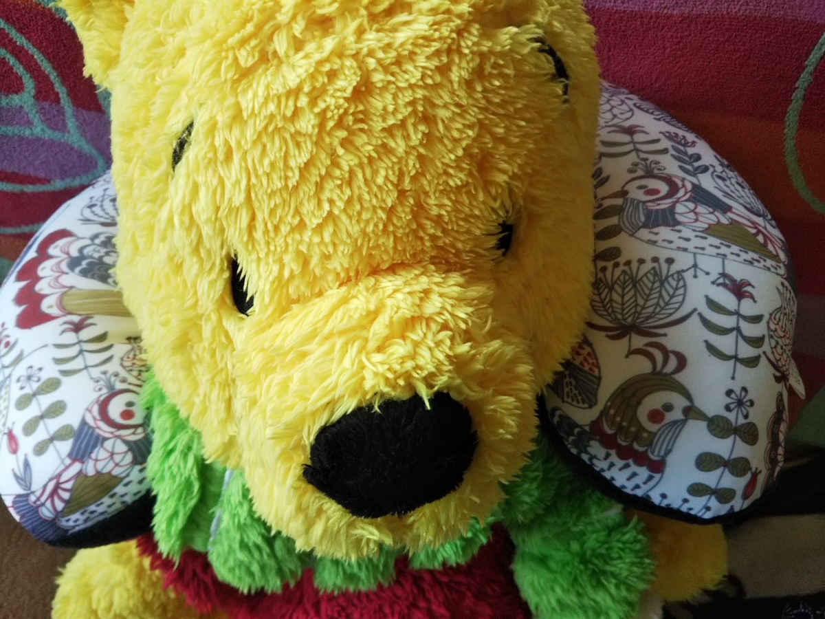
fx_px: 715
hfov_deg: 60.0
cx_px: 412
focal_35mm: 30
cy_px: 310
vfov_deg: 46.8
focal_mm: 4
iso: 50
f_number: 2.2
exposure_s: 1/40
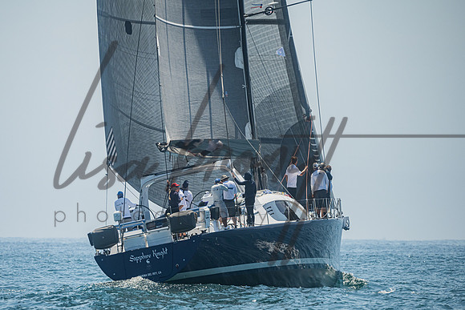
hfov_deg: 5.6
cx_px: 185
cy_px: 178
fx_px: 4751
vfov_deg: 3.7
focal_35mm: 368
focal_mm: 300
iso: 400
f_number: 5.3
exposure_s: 1/5000
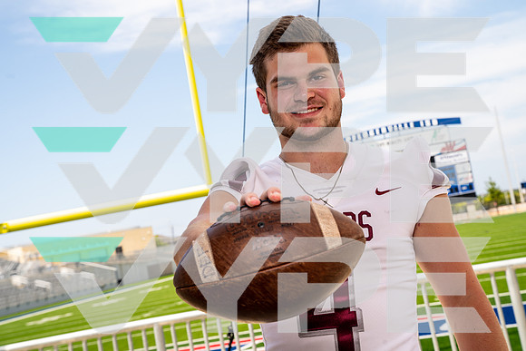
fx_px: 877
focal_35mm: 60
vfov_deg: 22.6
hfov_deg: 33.4
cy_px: 176
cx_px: 263
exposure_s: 1/125
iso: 100
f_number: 9
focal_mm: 60
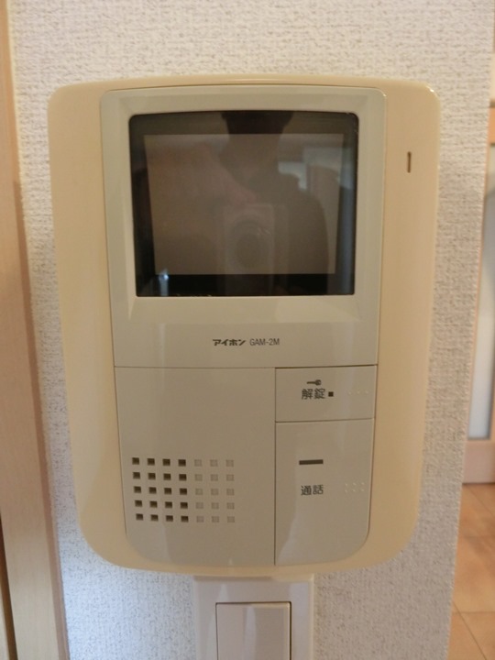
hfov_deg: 56.8
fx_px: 458
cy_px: 330
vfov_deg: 71.6
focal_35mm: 24
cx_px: 248
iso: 400
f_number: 3
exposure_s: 1/25
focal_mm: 4.24
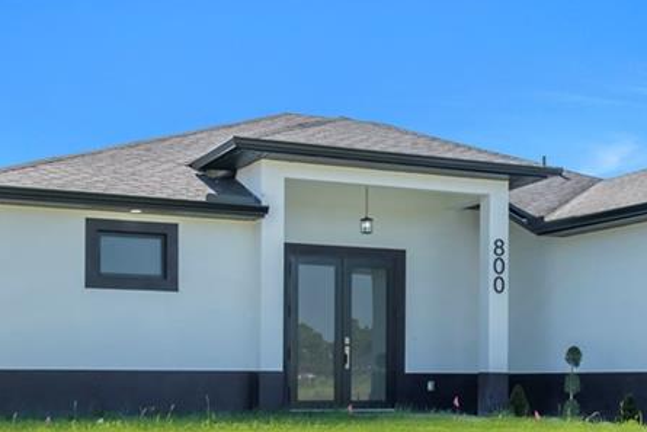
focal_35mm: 69
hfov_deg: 28.9
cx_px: 464
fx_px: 1240
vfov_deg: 19.5
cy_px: 371
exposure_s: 1/250
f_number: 8
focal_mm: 20
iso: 100
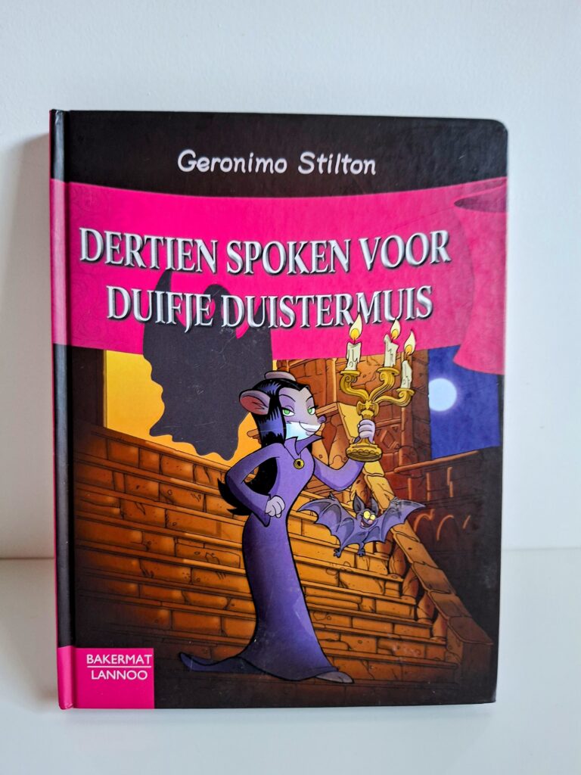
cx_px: 290
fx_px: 515
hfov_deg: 58.9
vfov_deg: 73.9
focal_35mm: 23
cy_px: 388
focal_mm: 5.54
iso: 400
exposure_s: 1/33
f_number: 1.8
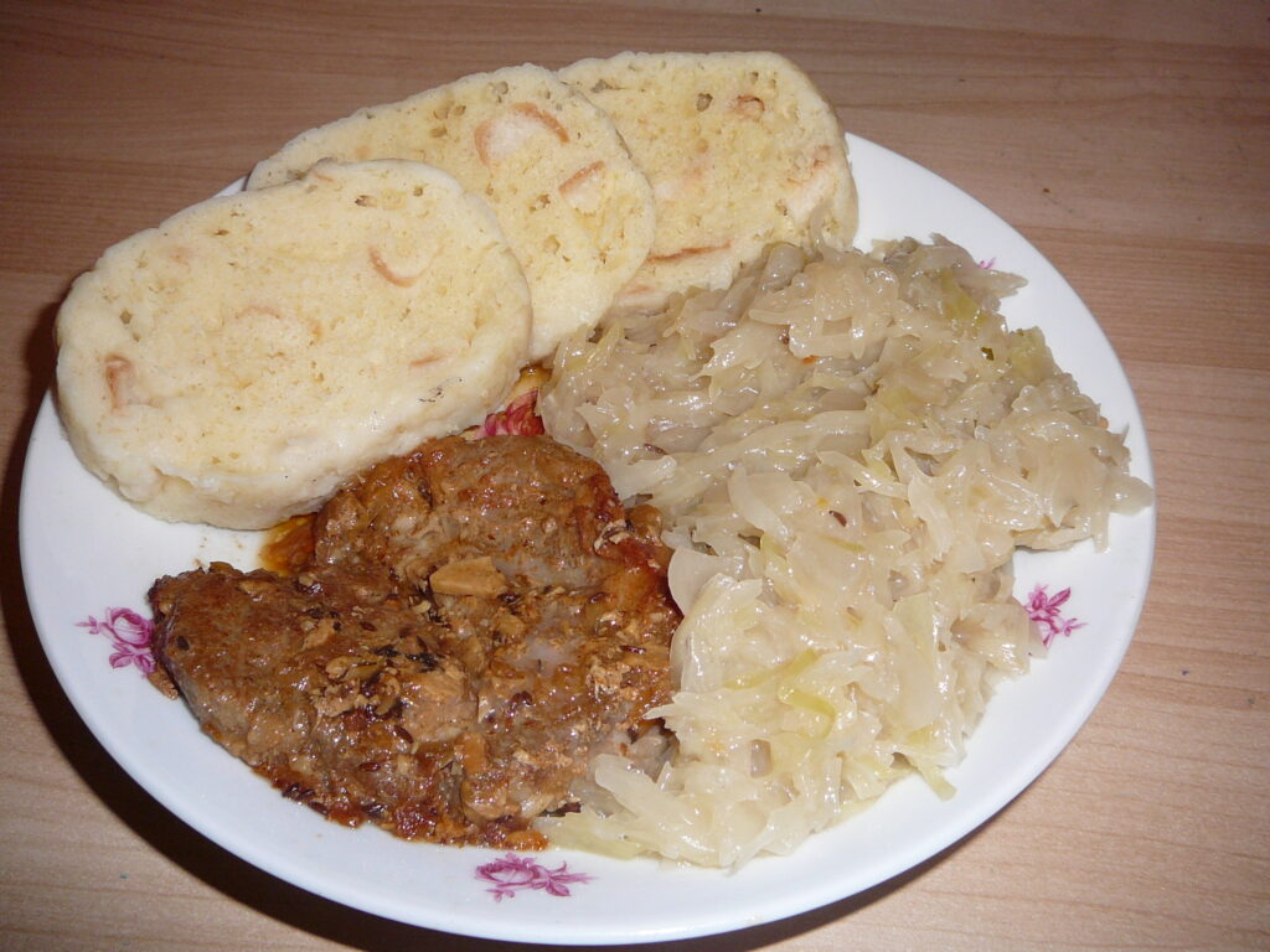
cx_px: 635
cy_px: 476
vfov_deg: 40.7
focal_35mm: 35
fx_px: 1284
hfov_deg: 52.6
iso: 100
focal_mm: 5.2
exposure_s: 1/30
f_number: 2.8
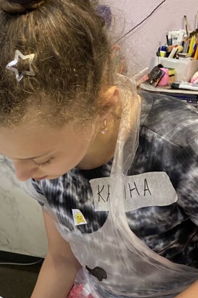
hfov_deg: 22.2
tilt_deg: -35.8
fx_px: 478
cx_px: -14
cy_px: 288
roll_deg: -0.8
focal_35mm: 58
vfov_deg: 32.2
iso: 160
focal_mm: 4.25
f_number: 1.8
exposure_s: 1/50
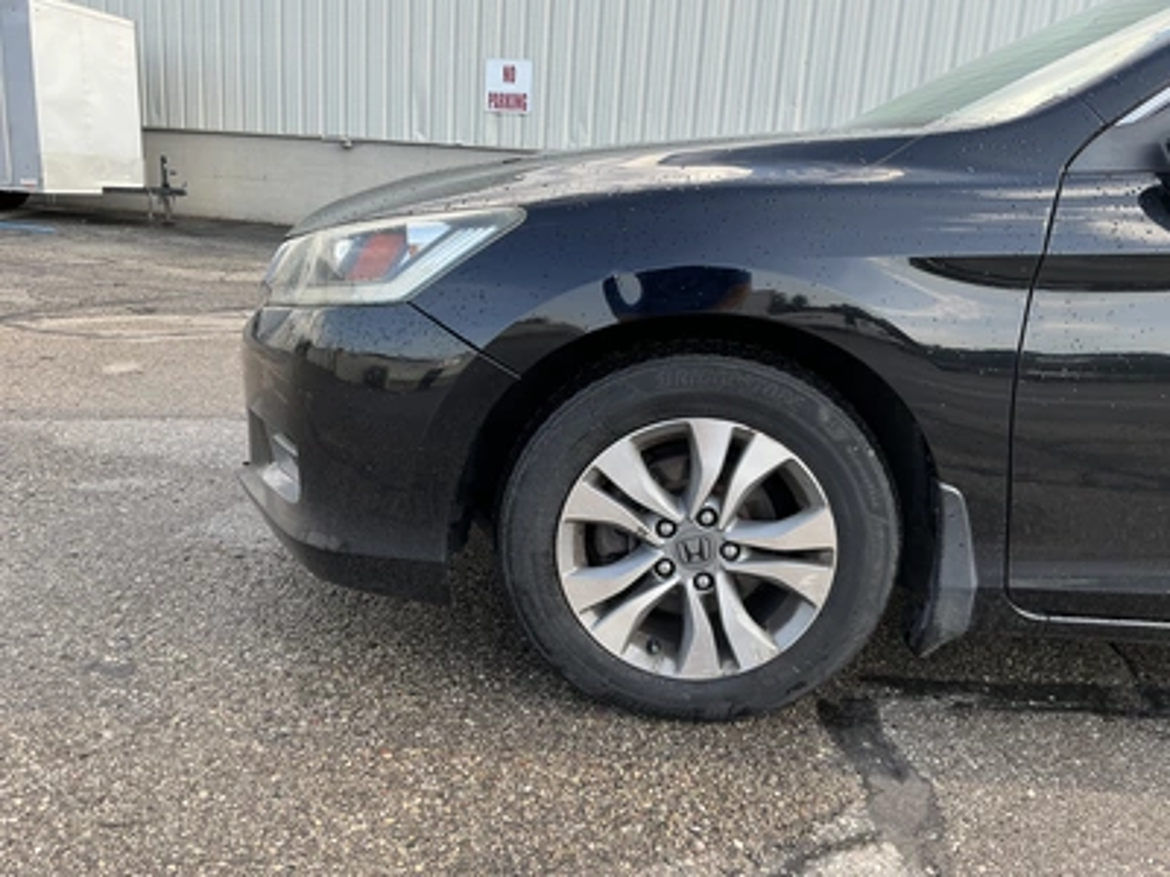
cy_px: 438
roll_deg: -3.6
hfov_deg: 63.4
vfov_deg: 49.7
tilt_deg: -12.6
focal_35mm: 28
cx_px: 585
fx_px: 946
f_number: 1.8
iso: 20
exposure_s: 1/157
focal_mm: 3
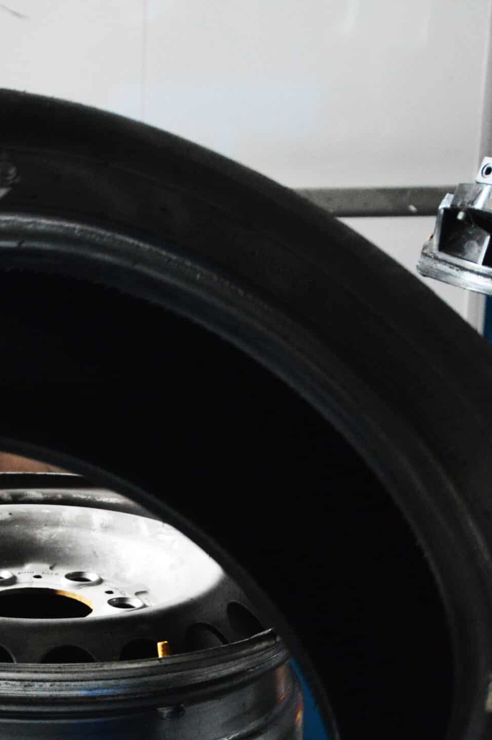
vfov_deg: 16.0
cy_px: 631
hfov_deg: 10.7
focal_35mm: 127
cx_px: 106
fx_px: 2608
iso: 3200
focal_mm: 48
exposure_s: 1/320
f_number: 4.5
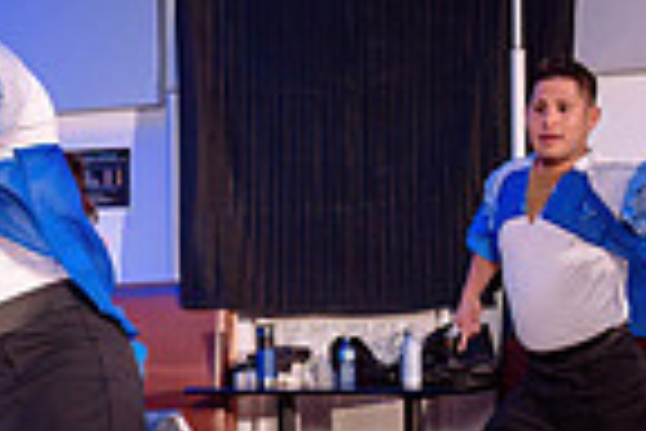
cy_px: 424
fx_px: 1740
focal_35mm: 97
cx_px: 179
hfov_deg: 20.9
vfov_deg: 13.9
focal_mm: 24
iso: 1600
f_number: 3.2
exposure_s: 1/250
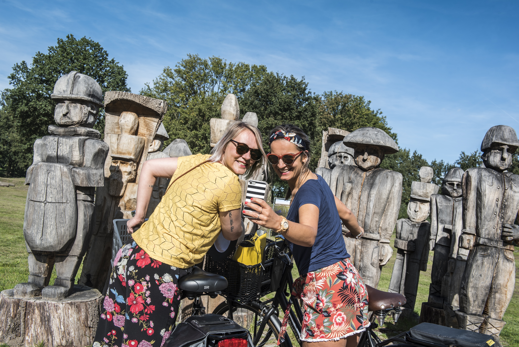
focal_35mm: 36
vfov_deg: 36.9
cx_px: 260
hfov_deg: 53.1
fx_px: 519
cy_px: 174
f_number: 10
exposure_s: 1/125
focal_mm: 36
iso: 100
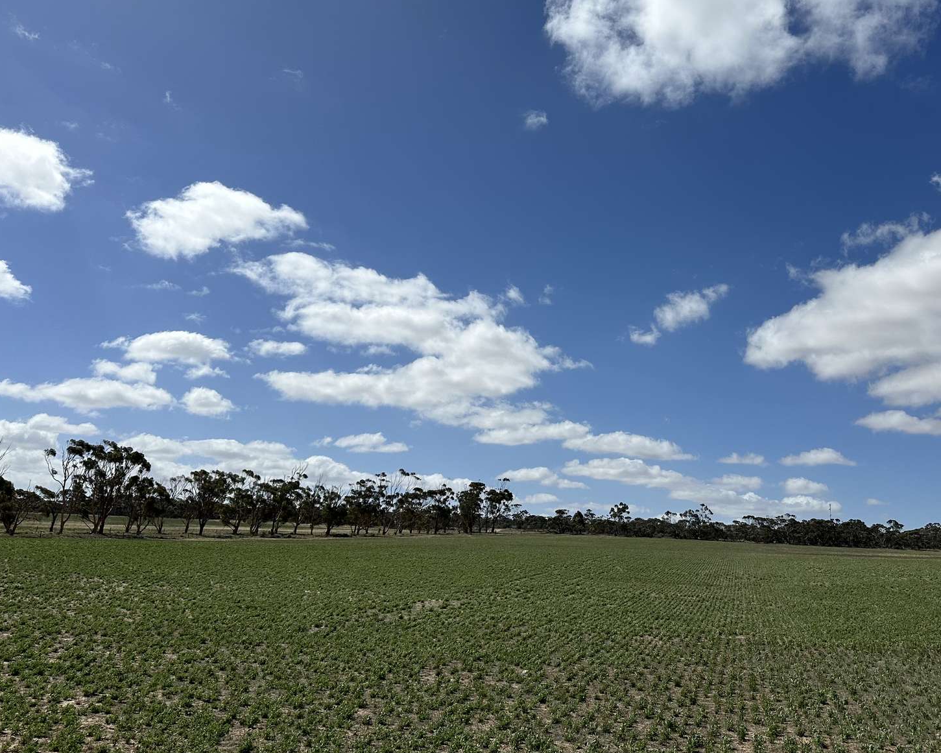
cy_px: 300
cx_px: 599
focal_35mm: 31
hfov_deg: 56.4
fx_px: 863
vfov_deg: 46.8
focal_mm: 6.86
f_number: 1.78
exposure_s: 1/12048
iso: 80
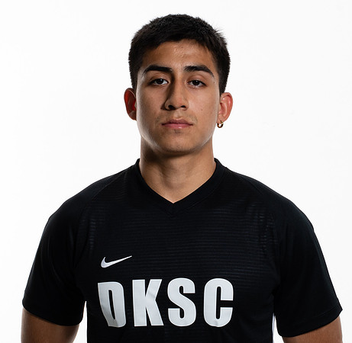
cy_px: 177
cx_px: 168
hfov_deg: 12.4
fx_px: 1617
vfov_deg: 12.1
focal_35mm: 142
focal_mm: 50
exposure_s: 1/200
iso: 100
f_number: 11
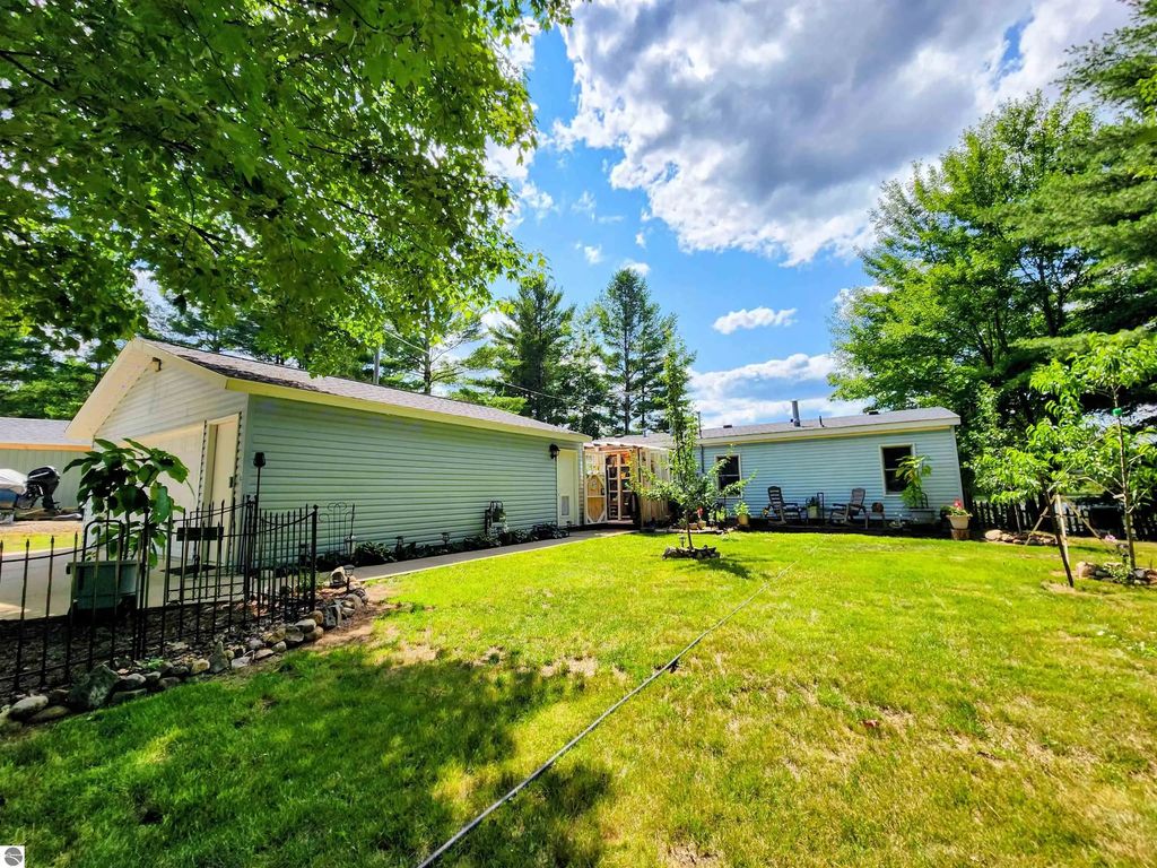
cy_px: 434
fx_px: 435
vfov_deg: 89.9
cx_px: 578
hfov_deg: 106.2
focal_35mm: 13
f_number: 2.2
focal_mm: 2.2
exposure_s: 1/1584
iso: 50
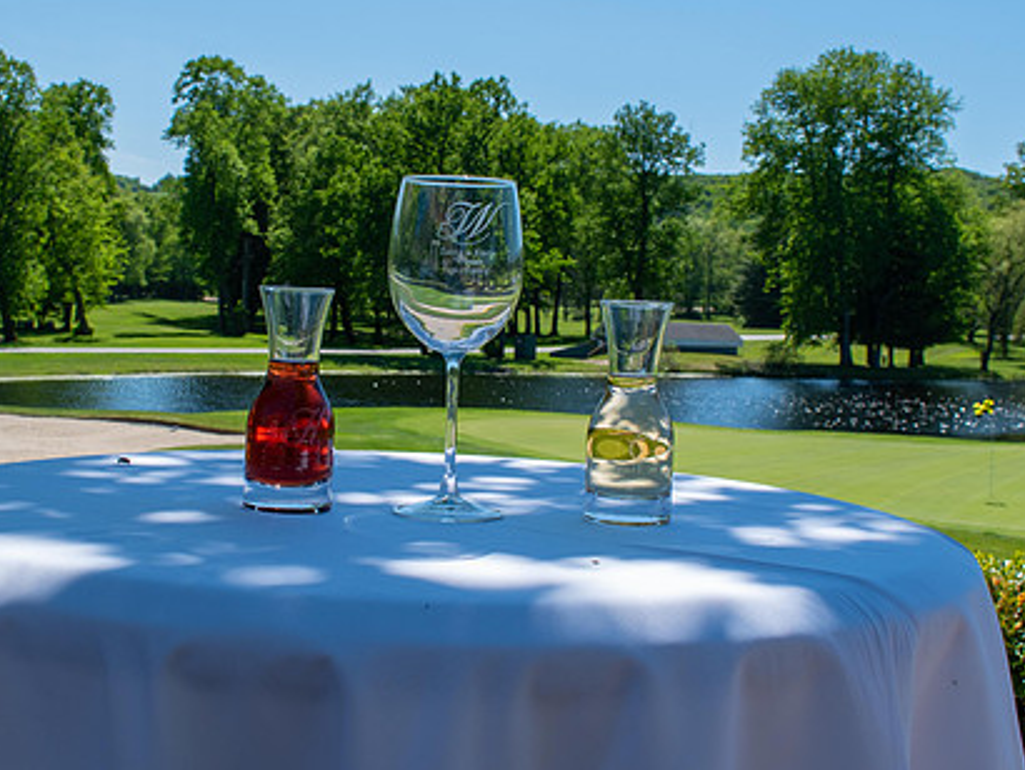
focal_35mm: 53
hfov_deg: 36.1
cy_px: 336
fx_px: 1570
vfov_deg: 27.5
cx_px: 425
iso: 200
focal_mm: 26
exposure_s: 1/400
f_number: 10
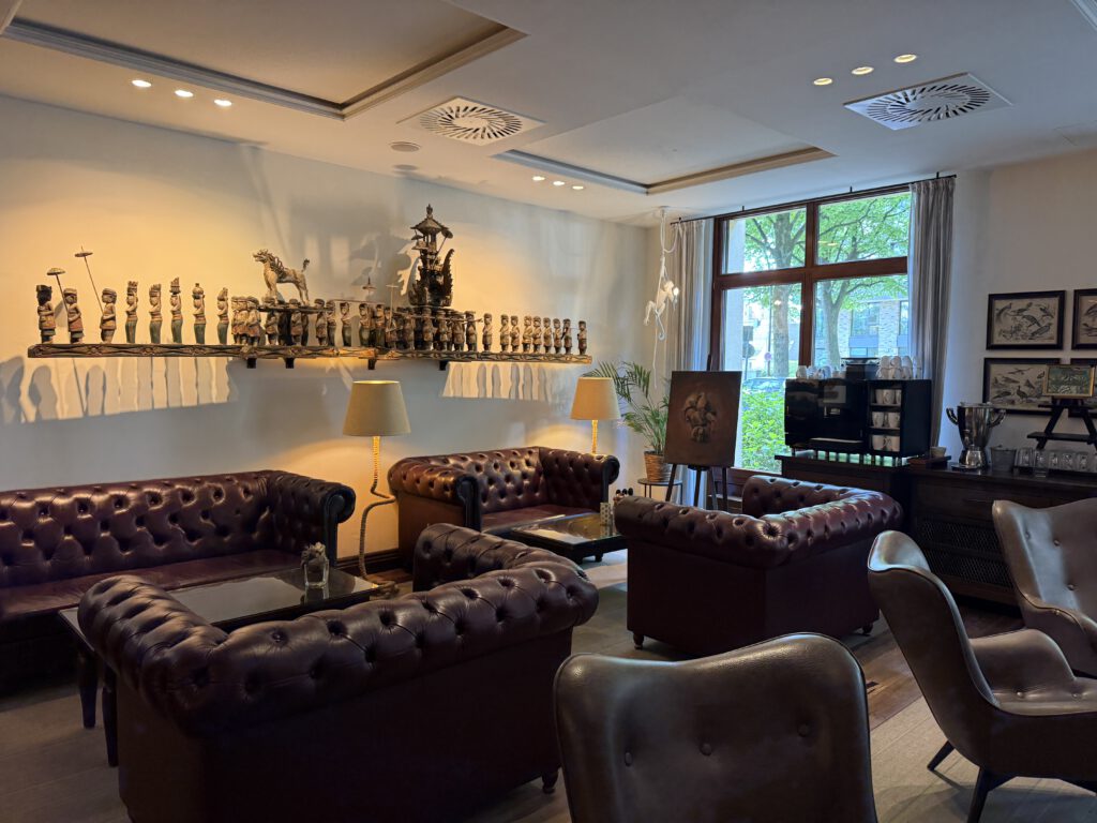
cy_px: 412
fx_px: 761
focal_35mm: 24
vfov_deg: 56.8
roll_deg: -0.8
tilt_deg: -3.3
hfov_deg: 71.6
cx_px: 548
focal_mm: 6.76
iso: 250
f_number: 1.78
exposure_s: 1/50
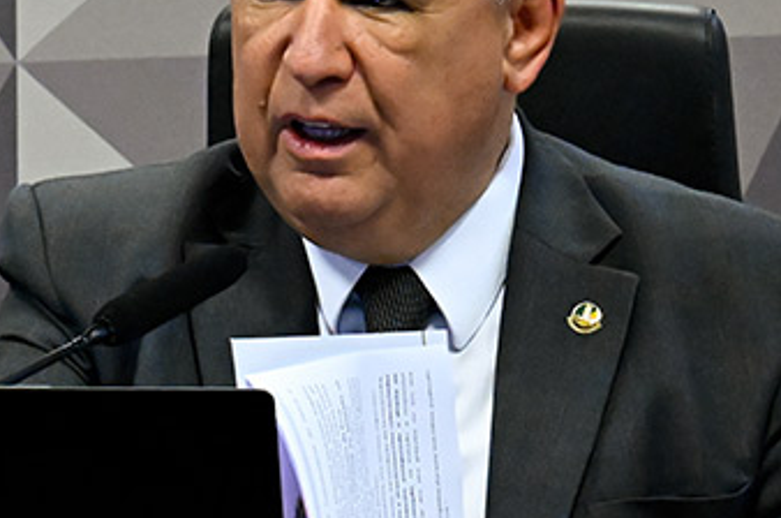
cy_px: 238
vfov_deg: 1.8
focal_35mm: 763
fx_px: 16521
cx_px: 393
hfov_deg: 2.7
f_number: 10
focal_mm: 200
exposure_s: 1/125
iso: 6400
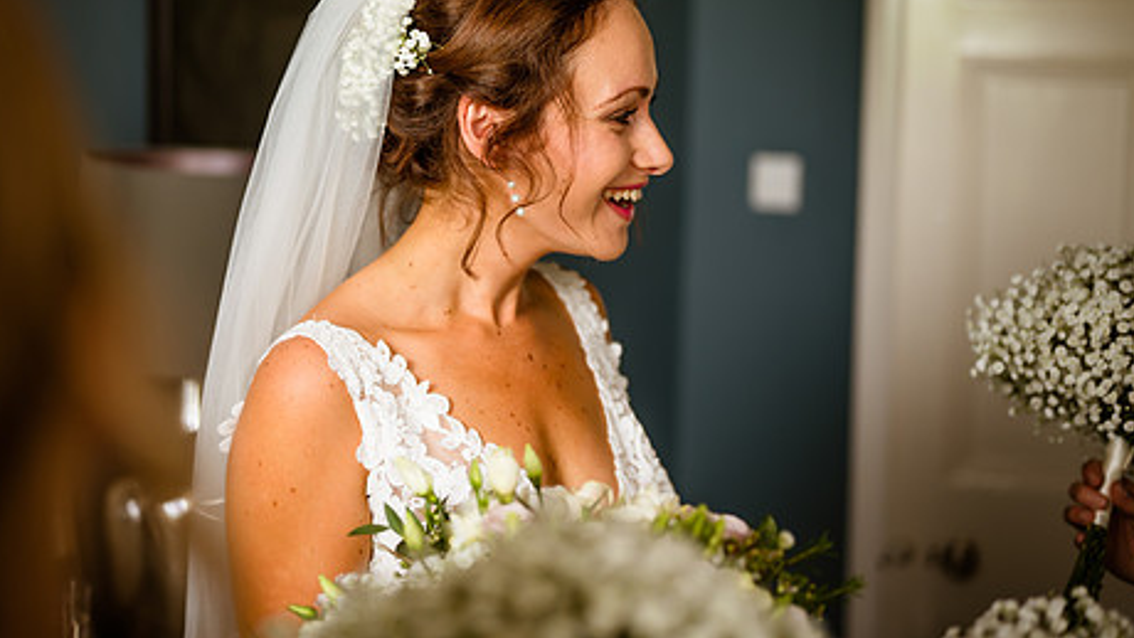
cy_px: 209
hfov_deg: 31.8
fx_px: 1985
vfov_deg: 18.2
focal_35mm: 66
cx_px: 441
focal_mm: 50
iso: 320
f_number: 2
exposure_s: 1/250
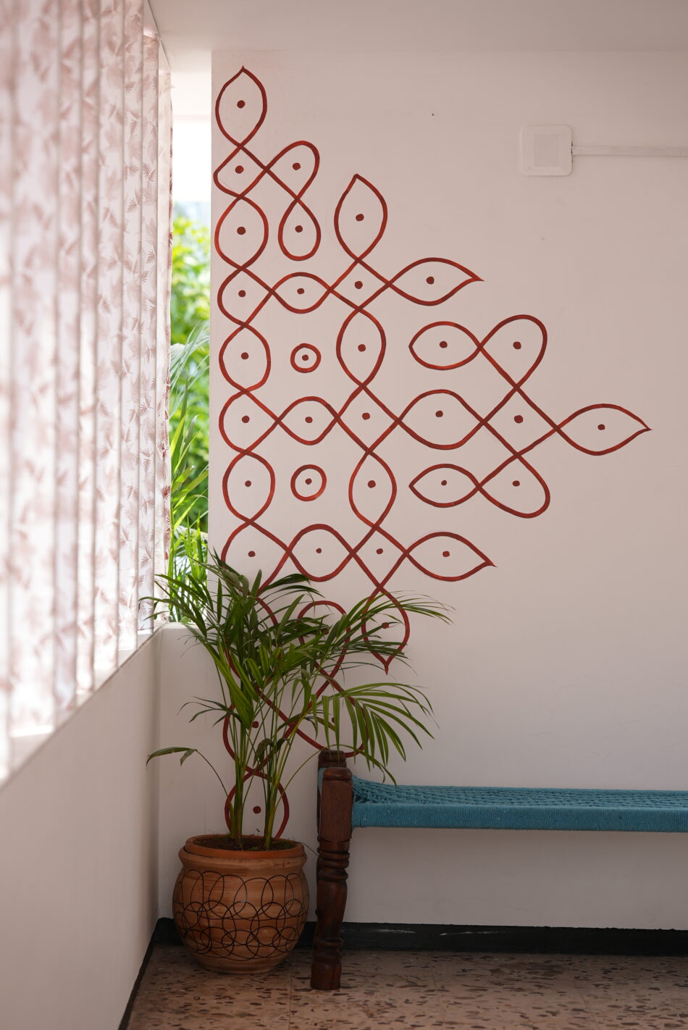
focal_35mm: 85
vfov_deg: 23.9
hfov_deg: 16.1
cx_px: 344
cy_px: 515
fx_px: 2433
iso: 100
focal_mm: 85
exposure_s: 1/200
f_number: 3.5
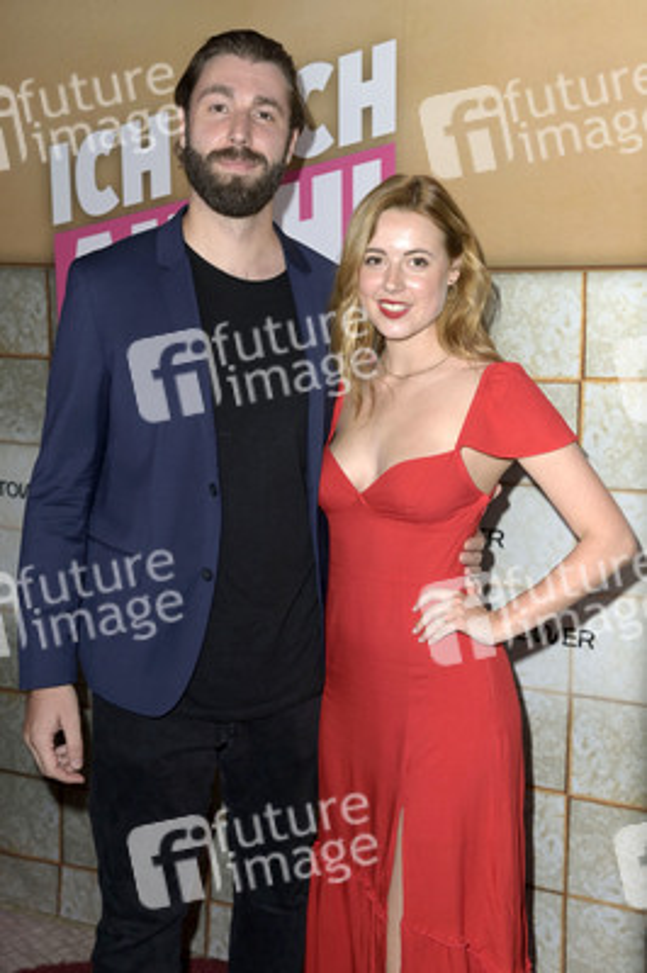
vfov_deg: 43.6
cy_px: 486
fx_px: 1215
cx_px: 324
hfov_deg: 29.8
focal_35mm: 45
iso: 500
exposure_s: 1/250
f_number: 5.6
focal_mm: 45
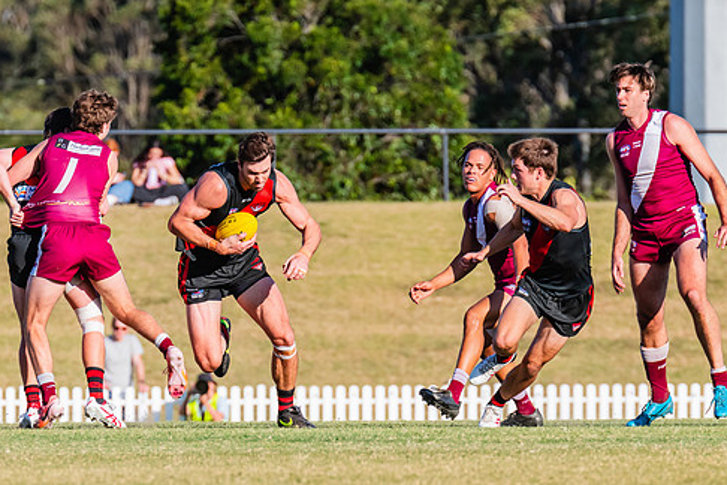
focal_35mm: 787
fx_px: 15892
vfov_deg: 1.7
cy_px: 250
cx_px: 183
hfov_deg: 2.6
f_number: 9
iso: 800
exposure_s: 1/1600
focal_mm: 420
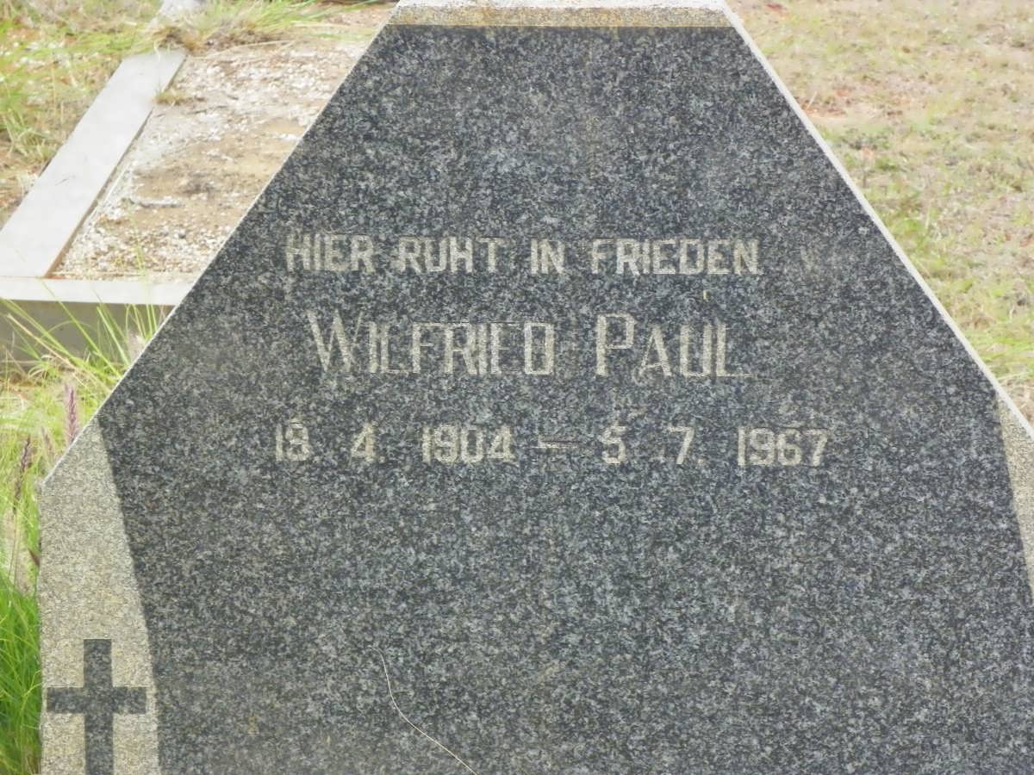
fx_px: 3674
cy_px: 388
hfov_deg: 16.0
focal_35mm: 123
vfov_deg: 12.0
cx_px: 517
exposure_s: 1/80
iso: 160
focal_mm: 21.9
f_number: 4
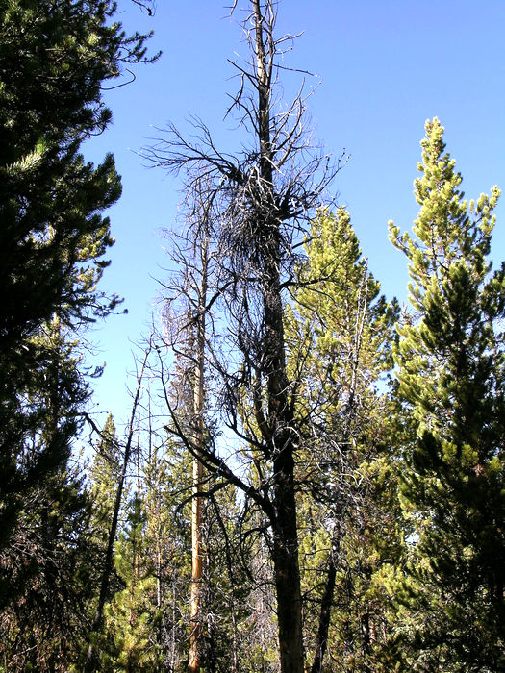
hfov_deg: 34.3
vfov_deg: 44.8
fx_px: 817
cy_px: 336
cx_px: 252
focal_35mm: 42
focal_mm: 8.7
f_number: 5.7
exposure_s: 1/140
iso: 50
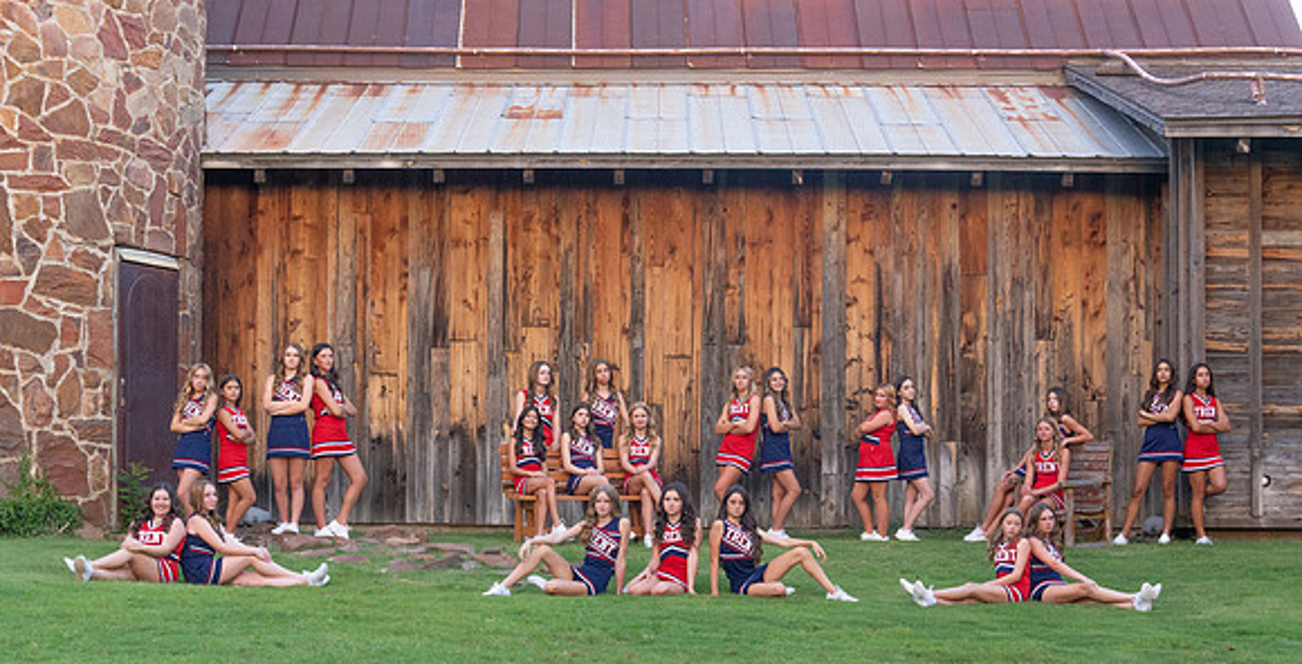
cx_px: 642
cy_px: 445
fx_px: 2634
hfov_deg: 27.8
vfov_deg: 14.4
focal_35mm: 78
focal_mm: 70
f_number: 5
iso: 1600
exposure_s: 1/320
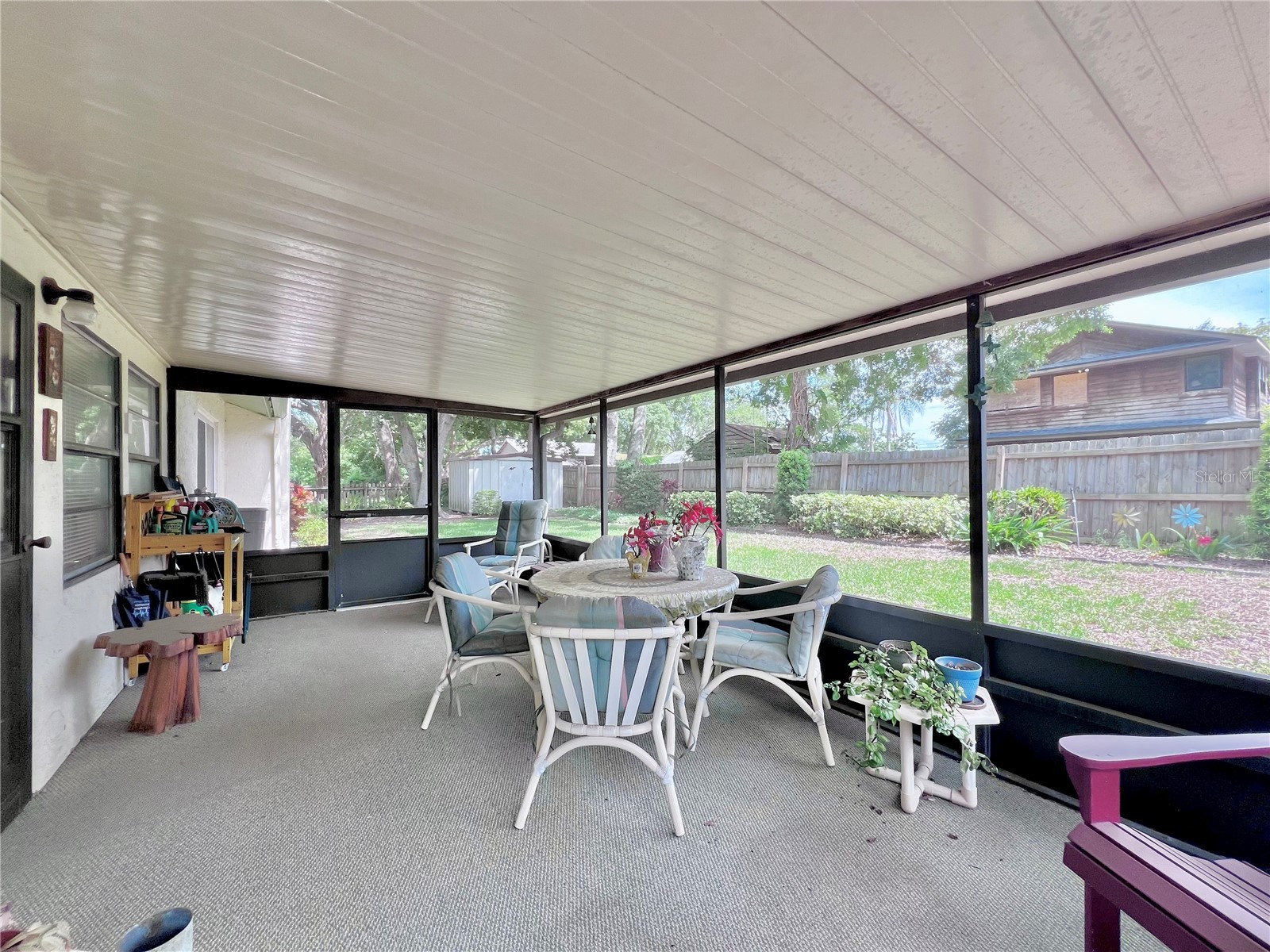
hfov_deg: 106.2
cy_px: 476
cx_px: 635
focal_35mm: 13
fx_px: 477
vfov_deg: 89.9
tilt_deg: +1.6
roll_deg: +0.3
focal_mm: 1.57
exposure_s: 1/132
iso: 32
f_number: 1.8
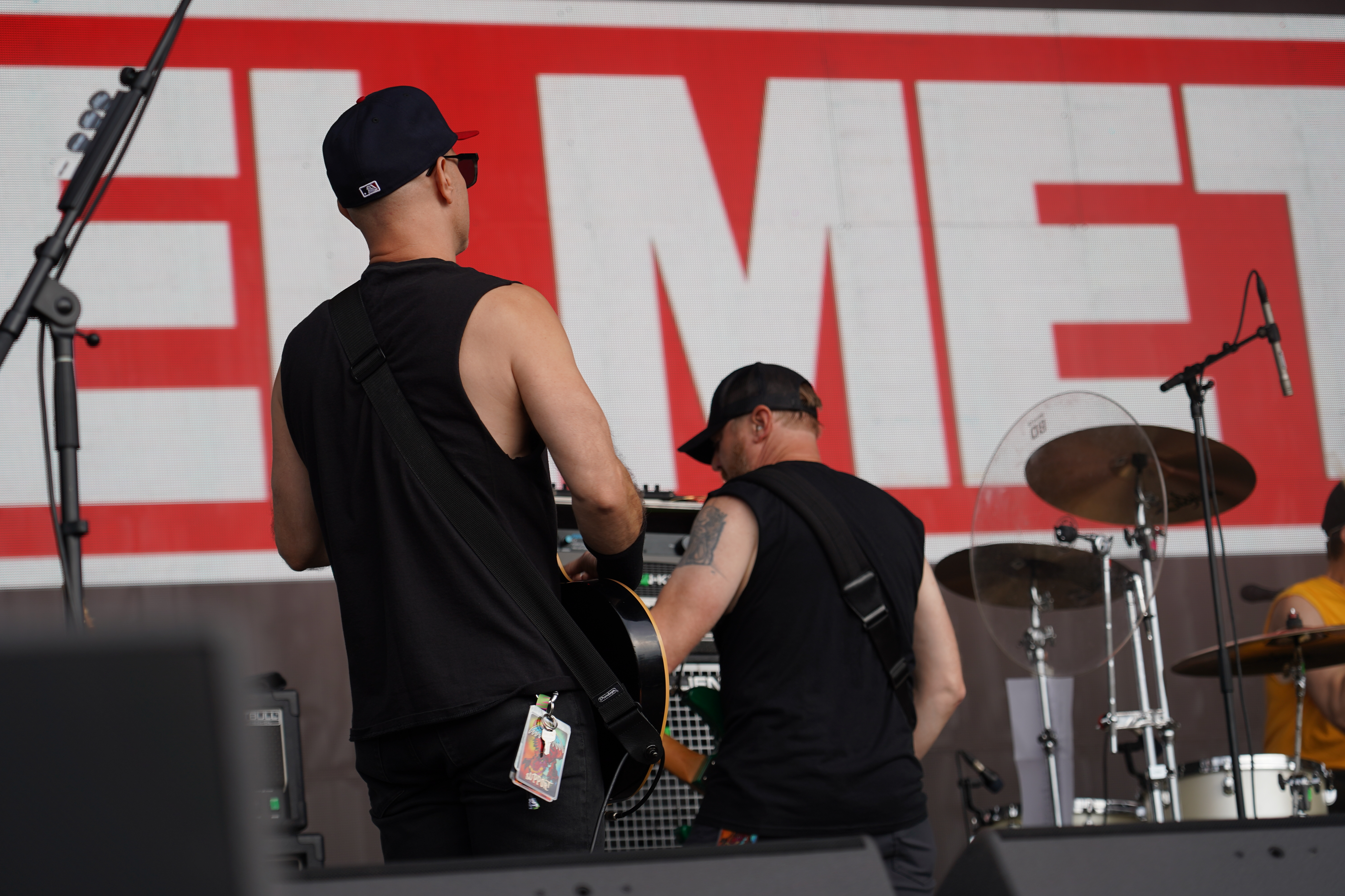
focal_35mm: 105
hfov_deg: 19.5
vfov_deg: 13.0
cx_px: 672
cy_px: 448
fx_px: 3923
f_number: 5
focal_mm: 105
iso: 100
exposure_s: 1/200
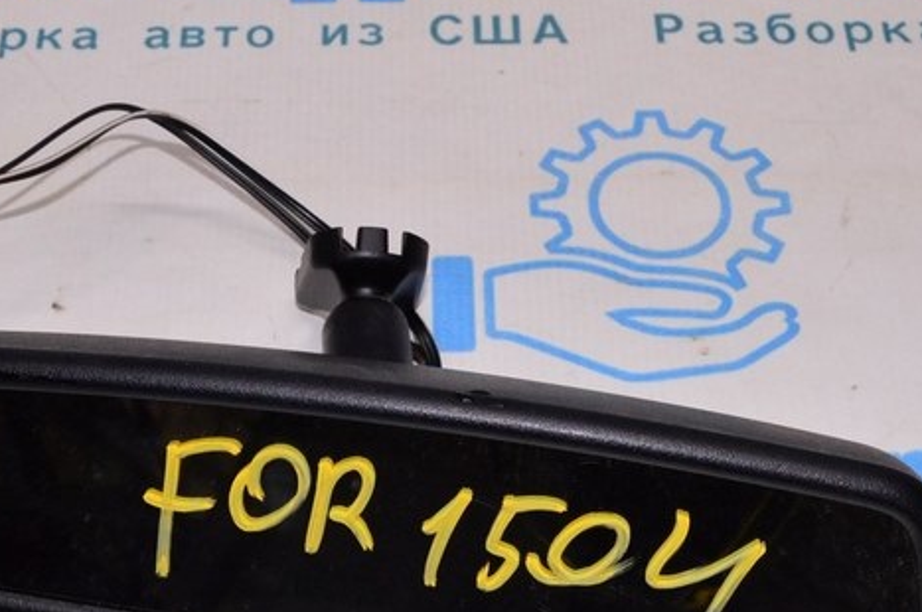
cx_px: 298
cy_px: 579
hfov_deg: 29.0
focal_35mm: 69
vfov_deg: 19.2
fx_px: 1767
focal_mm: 21
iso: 1600
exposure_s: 1/200
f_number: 8
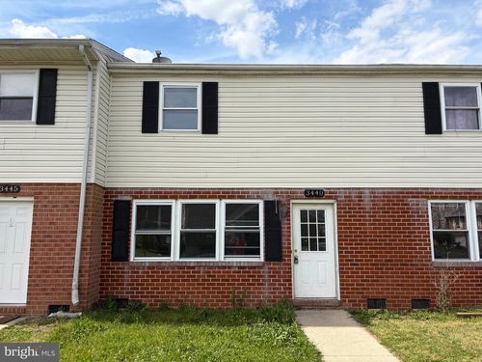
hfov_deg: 67.3
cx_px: 241
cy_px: 181
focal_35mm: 26
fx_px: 362
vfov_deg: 53.1
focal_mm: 5.96
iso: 64
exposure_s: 1/4608
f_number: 1.6
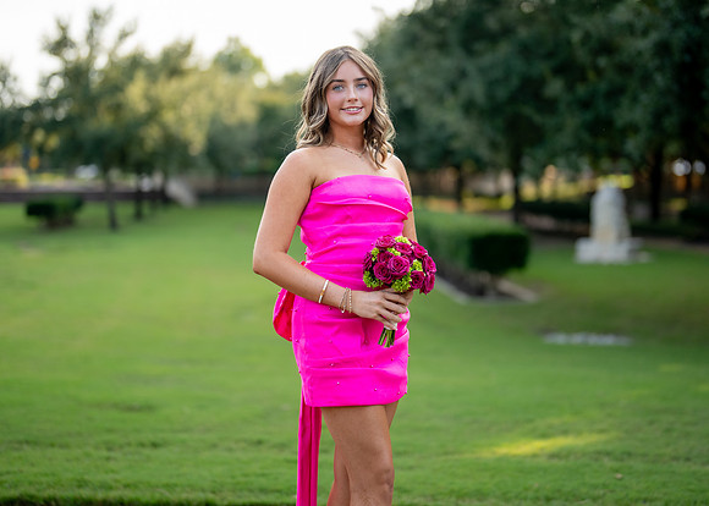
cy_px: 214
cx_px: 372
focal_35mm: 63
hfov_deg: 31.3
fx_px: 1267
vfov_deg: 22.6
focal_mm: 50
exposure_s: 1/2000
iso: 200
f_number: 1.2
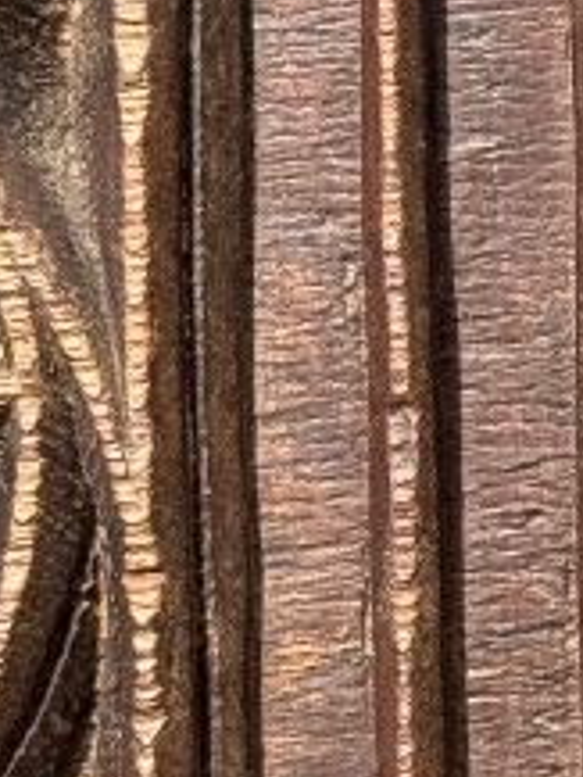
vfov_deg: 7.5
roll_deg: -1.7
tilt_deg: -4.9
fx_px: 5945
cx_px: 1477
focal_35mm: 265
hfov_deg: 5.4
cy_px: 315
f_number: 1.78
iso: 64
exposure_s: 1/1795
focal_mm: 6.76
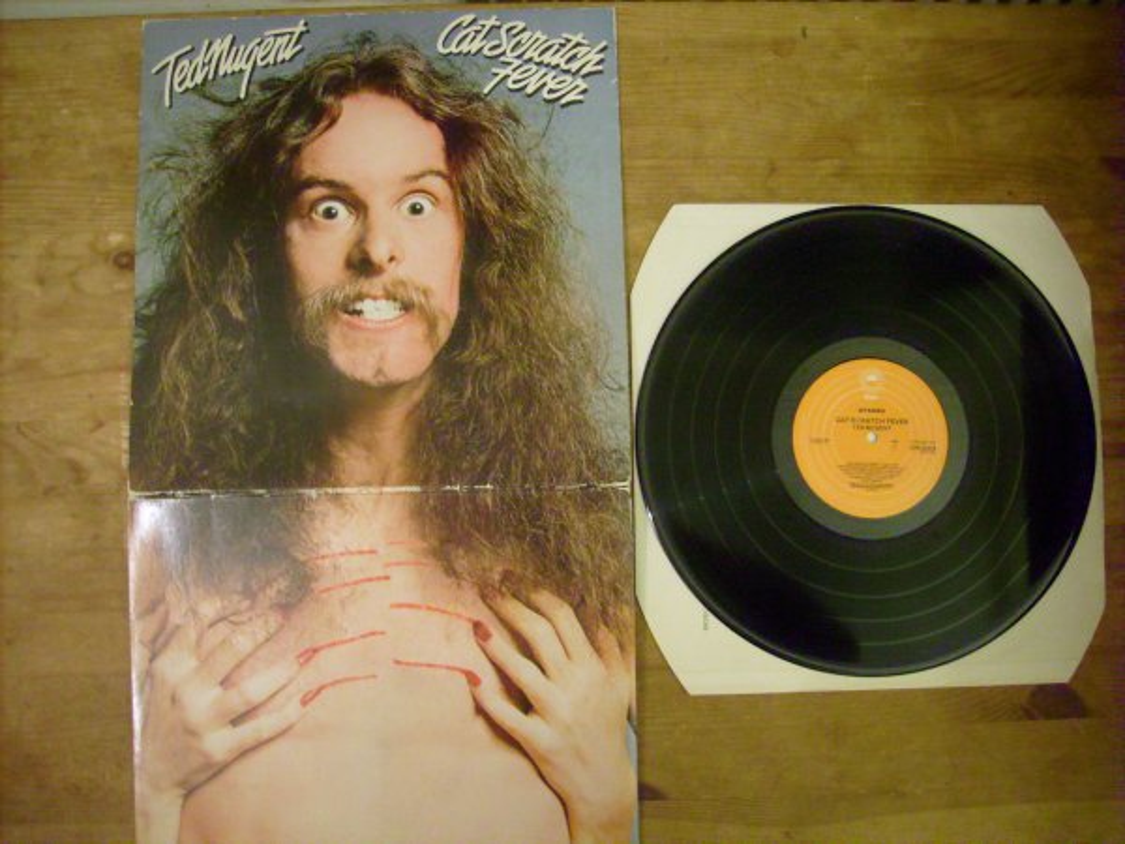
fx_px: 1137
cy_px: 422
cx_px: 562
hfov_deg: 52.6
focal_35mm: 35
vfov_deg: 40.7
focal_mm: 5.8
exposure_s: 1/6
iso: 200
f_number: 2.8
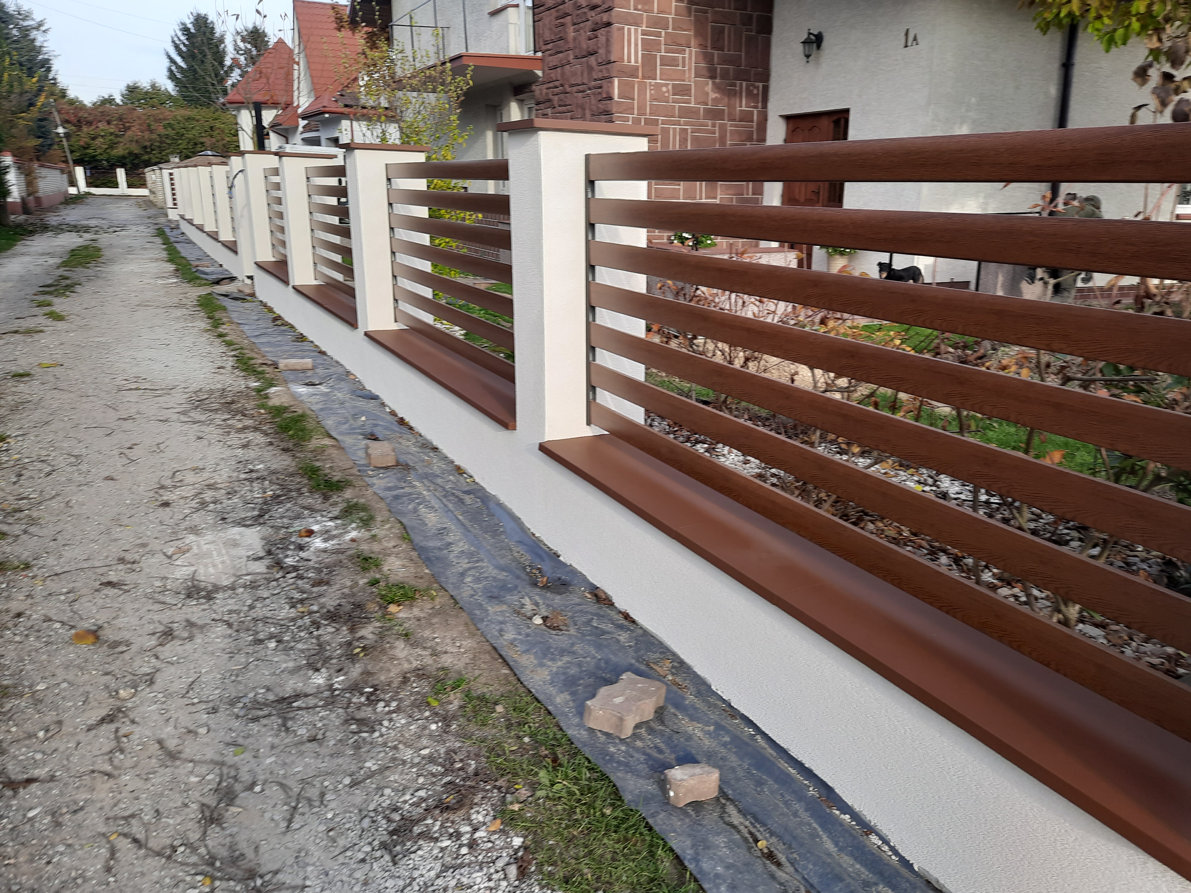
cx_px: 596
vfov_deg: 54.9
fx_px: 860
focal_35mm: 25
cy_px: 446
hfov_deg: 69.4
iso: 20
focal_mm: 4.6
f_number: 2
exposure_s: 1/190
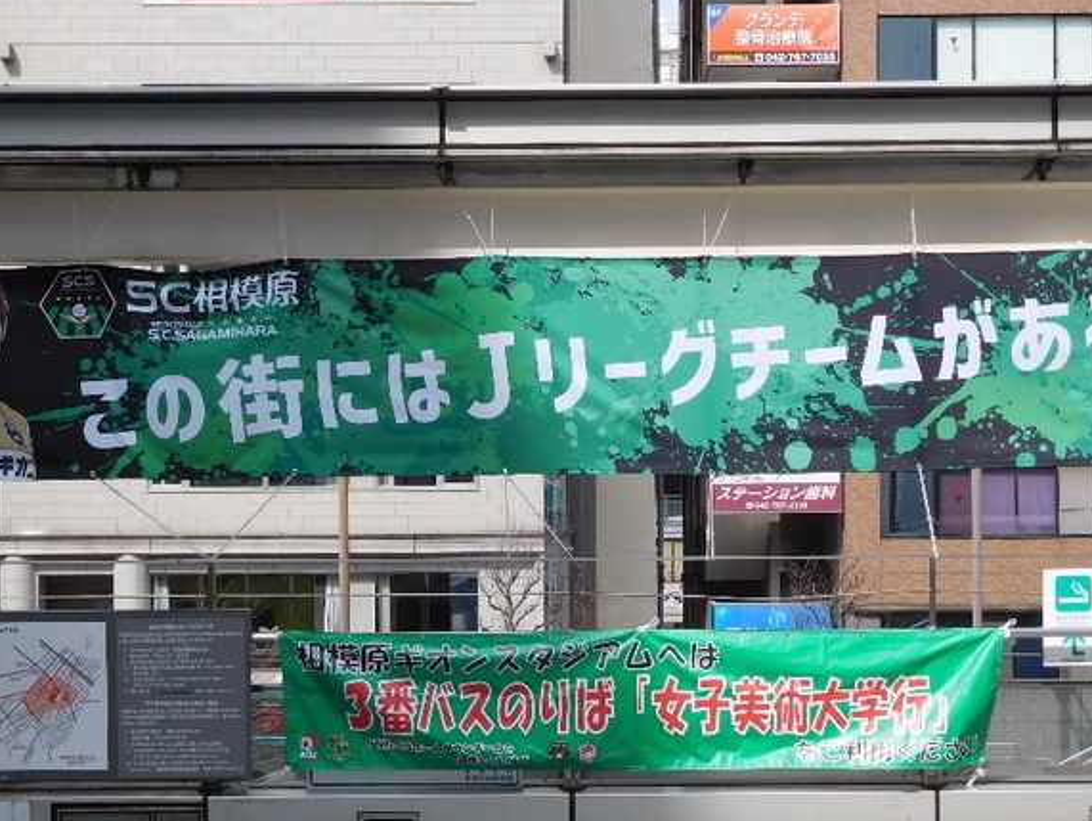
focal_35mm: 63
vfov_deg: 23.2
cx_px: 608
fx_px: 1989
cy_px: 553
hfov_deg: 30.7
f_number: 4
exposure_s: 1/640
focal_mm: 8
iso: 125
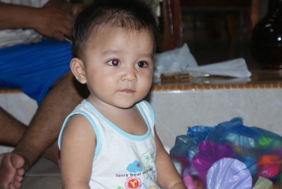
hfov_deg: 22.6
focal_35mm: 90
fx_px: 706
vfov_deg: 15.2
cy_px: 94
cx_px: 141
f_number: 5.6
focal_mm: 60
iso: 400
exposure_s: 1/50
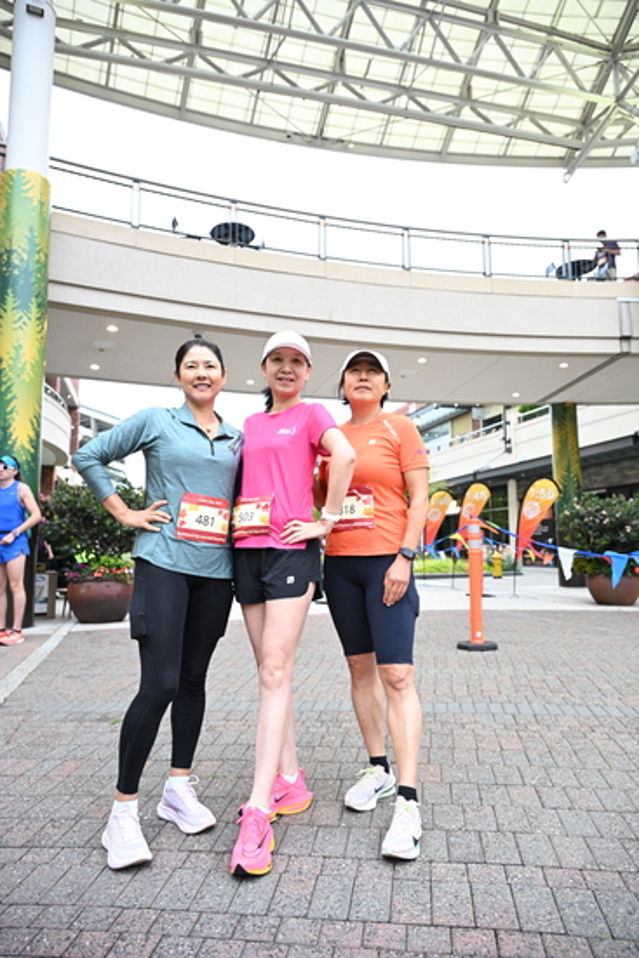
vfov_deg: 73.7
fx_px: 639
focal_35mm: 24
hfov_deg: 53.2
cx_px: 320
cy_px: 479
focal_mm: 24
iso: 3200
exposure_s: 1/400
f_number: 4
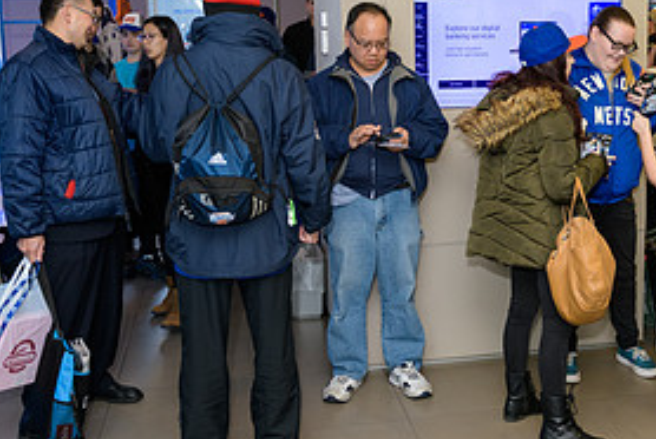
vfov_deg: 26.9
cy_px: 143
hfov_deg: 39.1
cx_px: 439
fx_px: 912
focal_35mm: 50
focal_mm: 24
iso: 400
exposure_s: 1/125
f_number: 3.2
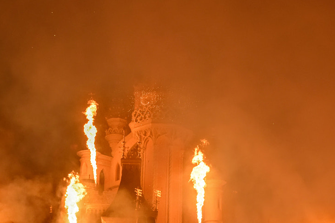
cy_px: 189
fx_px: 829
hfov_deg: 22.8
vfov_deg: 15.2
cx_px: 194
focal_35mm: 89
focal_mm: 27
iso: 800
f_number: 8
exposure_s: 1/320
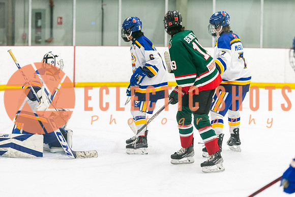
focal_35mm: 126
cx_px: 160
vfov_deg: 10.9
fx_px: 1031
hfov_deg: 16.3
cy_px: 107
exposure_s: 1/800
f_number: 2.8
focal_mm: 116
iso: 3200
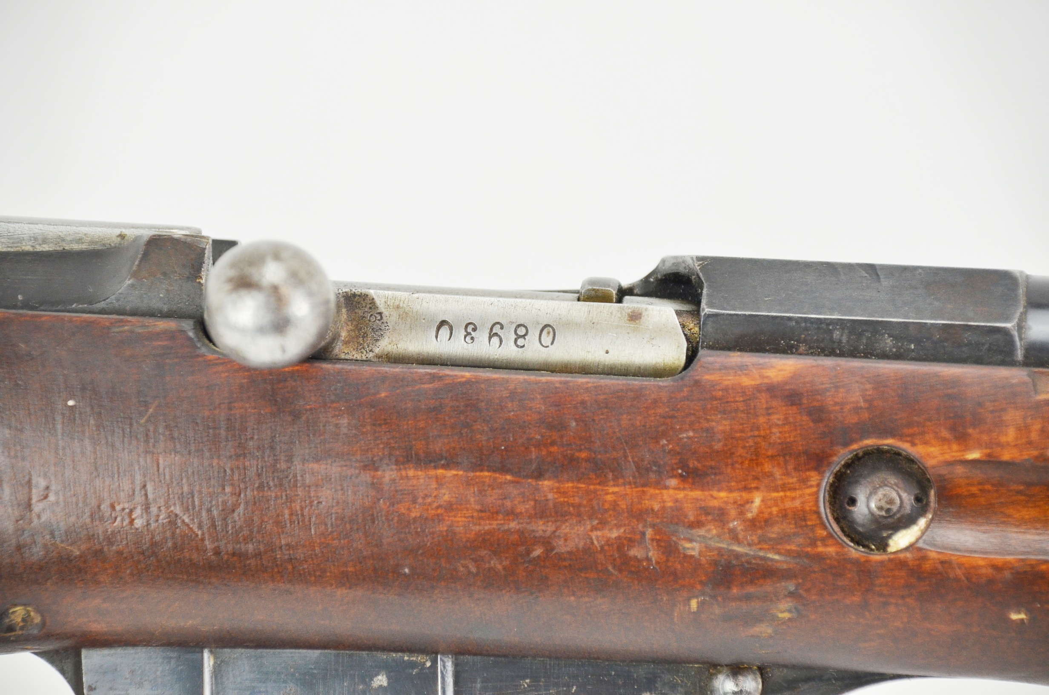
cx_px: 524
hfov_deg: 10.2
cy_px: 348
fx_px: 5888
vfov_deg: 6.8
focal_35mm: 202
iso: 800
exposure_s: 1/125
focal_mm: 135
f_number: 5.6
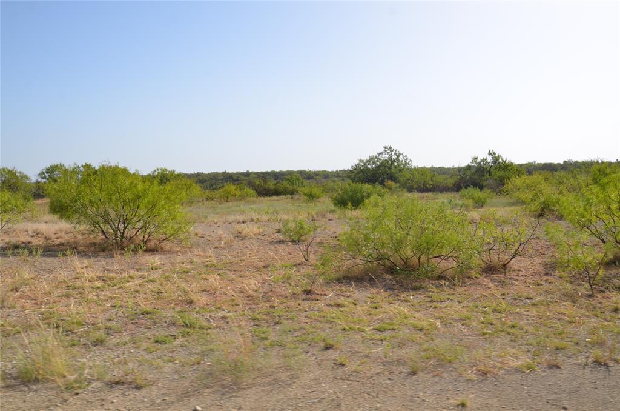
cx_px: 310
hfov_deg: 59.6
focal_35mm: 32
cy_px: 206
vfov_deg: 41.5
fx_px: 541
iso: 100
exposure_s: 1/250
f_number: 9
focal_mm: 21
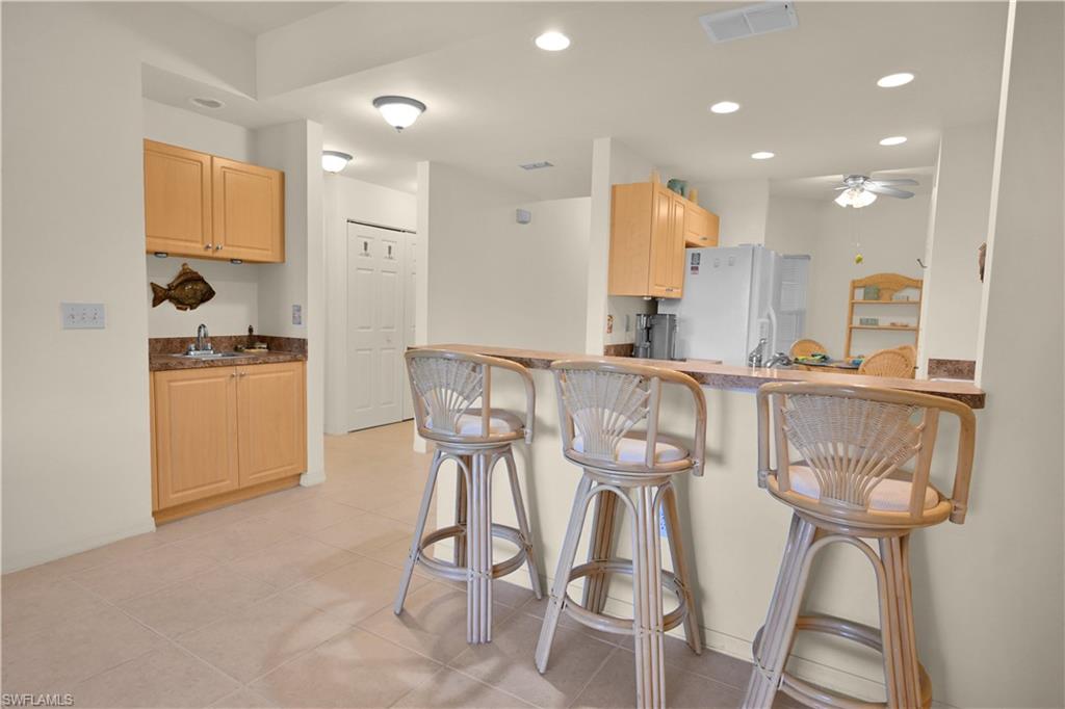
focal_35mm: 20
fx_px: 599
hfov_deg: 83.3
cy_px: 354
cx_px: 532
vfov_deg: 61.3
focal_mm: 13.5
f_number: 3.8
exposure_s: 1/20
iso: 320
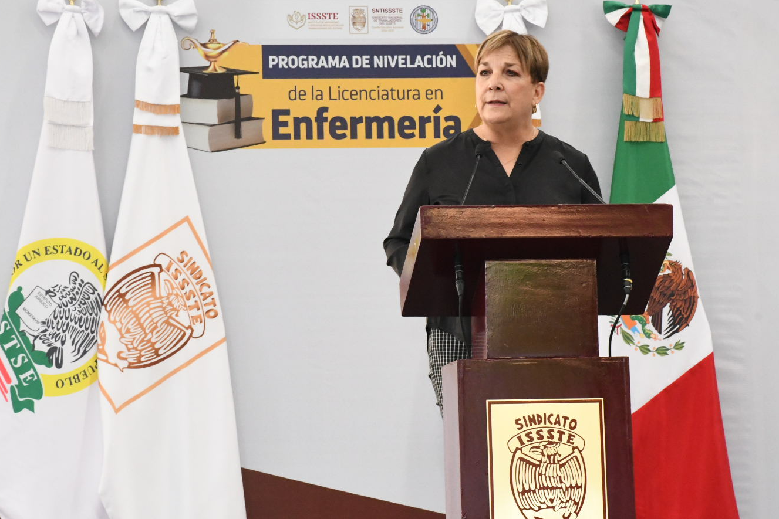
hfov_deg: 13.2
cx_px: 439
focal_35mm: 155
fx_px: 3354
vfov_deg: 8.9
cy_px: 240
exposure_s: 1/125
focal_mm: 85
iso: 5000
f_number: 14
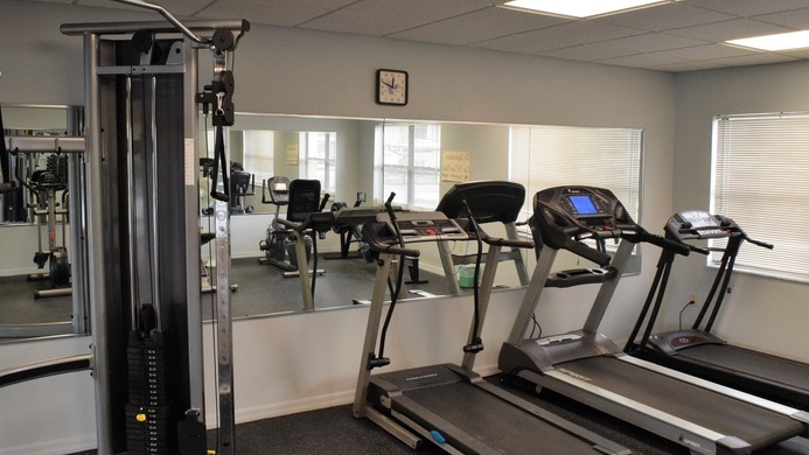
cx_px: 437
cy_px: 224
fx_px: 729
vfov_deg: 34.7
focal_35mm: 34
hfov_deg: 57.9
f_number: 18
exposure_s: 1/30
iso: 2500
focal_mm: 20
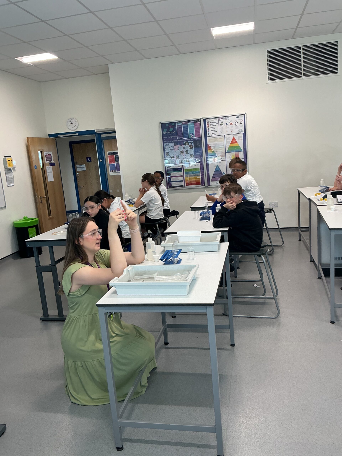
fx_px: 382
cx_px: 171
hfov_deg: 48.2
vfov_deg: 61.7
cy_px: 228
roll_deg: +6.1
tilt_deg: -11.5
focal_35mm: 29
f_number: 1.8
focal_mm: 3
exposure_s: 1/60
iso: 40
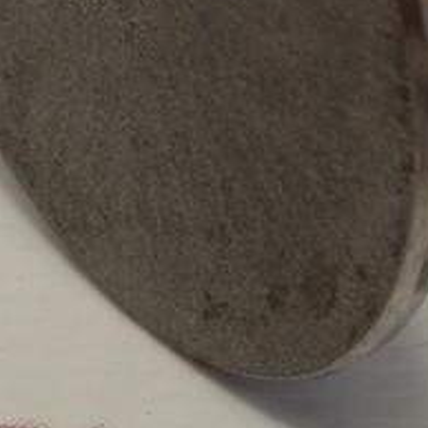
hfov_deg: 11.8
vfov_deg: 11.8
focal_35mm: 142
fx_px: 1986
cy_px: -191
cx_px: 645
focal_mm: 2.93
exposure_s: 1/105
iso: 40
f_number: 2.4
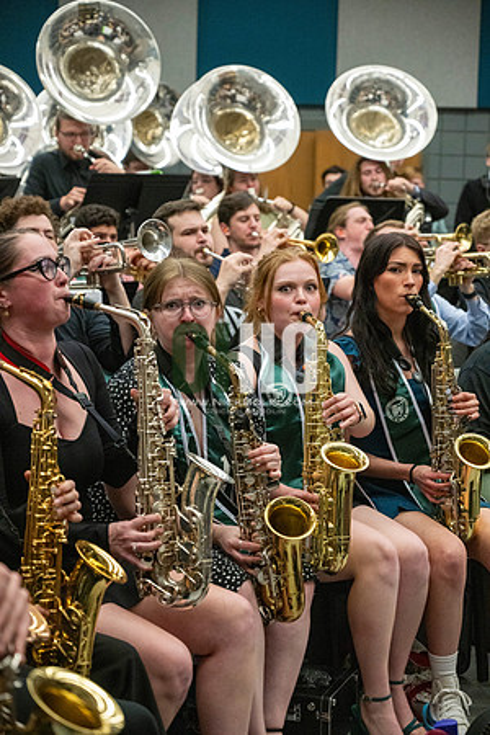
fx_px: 1429
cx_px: 245
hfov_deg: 19.5
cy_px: 368
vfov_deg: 28.8
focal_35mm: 70
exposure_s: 1/500
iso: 10000
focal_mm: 70
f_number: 4
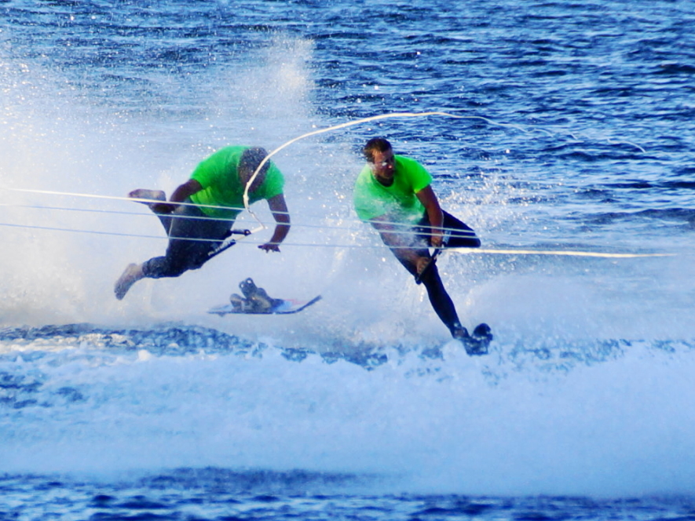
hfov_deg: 6.8
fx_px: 5883
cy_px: 260
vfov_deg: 5.1
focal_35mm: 293
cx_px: 342
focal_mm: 180
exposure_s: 1/320
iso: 100
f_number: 6.3
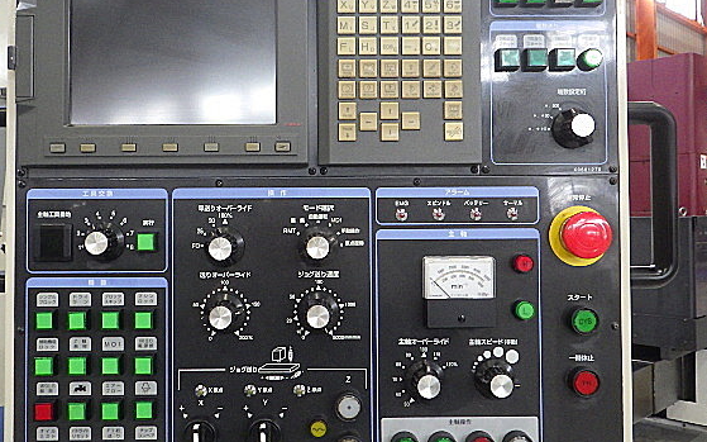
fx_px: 655
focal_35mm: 34
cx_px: 321
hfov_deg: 56.6
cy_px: 196
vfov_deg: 37.2
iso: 800
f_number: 3.5
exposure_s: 1/45
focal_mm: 5
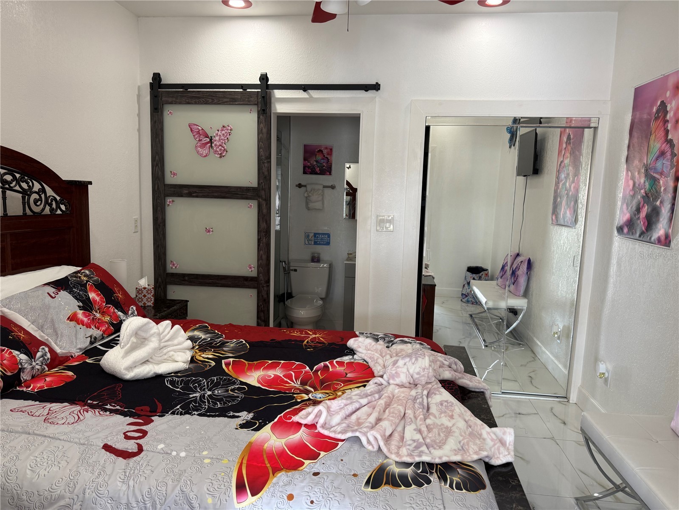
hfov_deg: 71.6
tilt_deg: -6.8
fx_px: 471
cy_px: 255
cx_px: 340
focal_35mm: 24
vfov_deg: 56.8
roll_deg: -2.0
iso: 125
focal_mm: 6.76
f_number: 1.78
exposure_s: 1/60
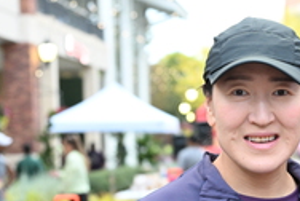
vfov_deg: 9.1
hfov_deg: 13.3
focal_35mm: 152
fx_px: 1269
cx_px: 313
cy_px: 144
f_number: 4
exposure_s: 1/200
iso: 2000
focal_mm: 52
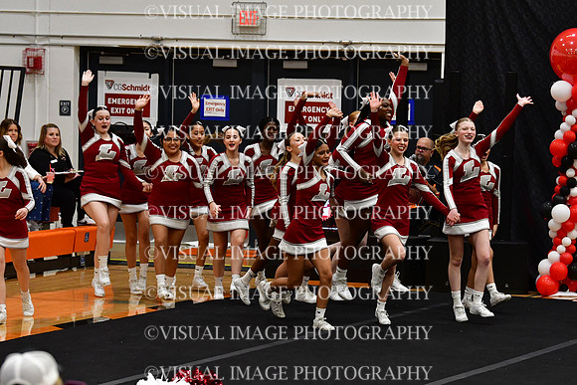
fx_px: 2789
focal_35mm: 174
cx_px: 288
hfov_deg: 11.8
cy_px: 192
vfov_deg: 7.9
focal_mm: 116
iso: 4000
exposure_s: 1/500
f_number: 4
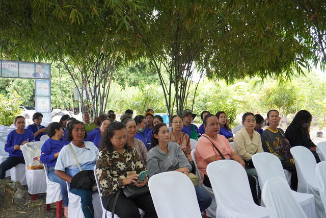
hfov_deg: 51.3
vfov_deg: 35.5
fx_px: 340
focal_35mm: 38
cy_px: 109
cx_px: 163
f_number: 4.5
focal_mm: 25
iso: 800
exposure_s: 1/160
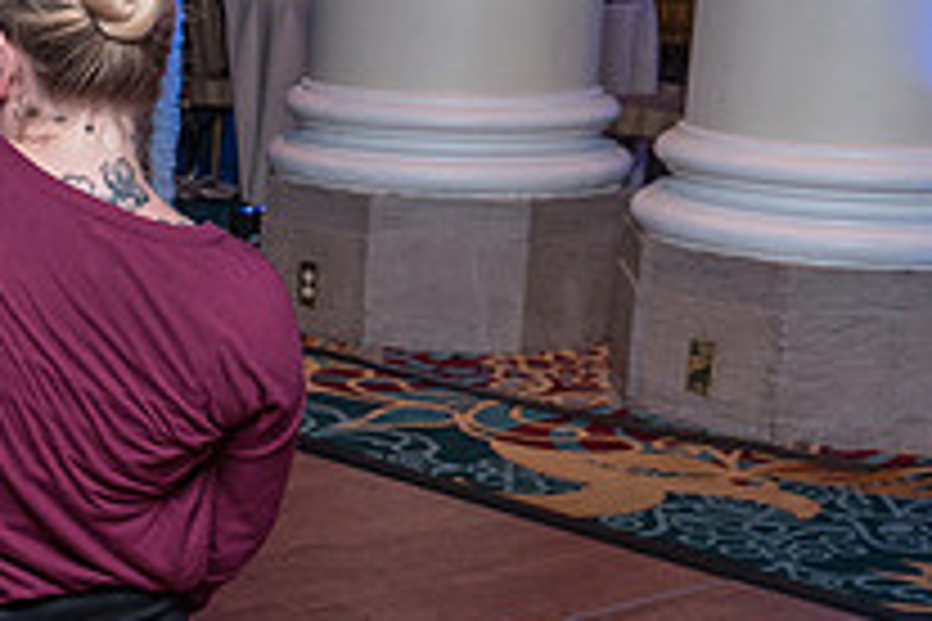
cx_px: 12
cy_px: 489
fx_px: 2330
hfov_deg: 21.8
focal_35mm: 90
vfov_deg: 15.1
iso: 2000
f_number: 5.6
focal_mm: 27
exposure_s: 1/200
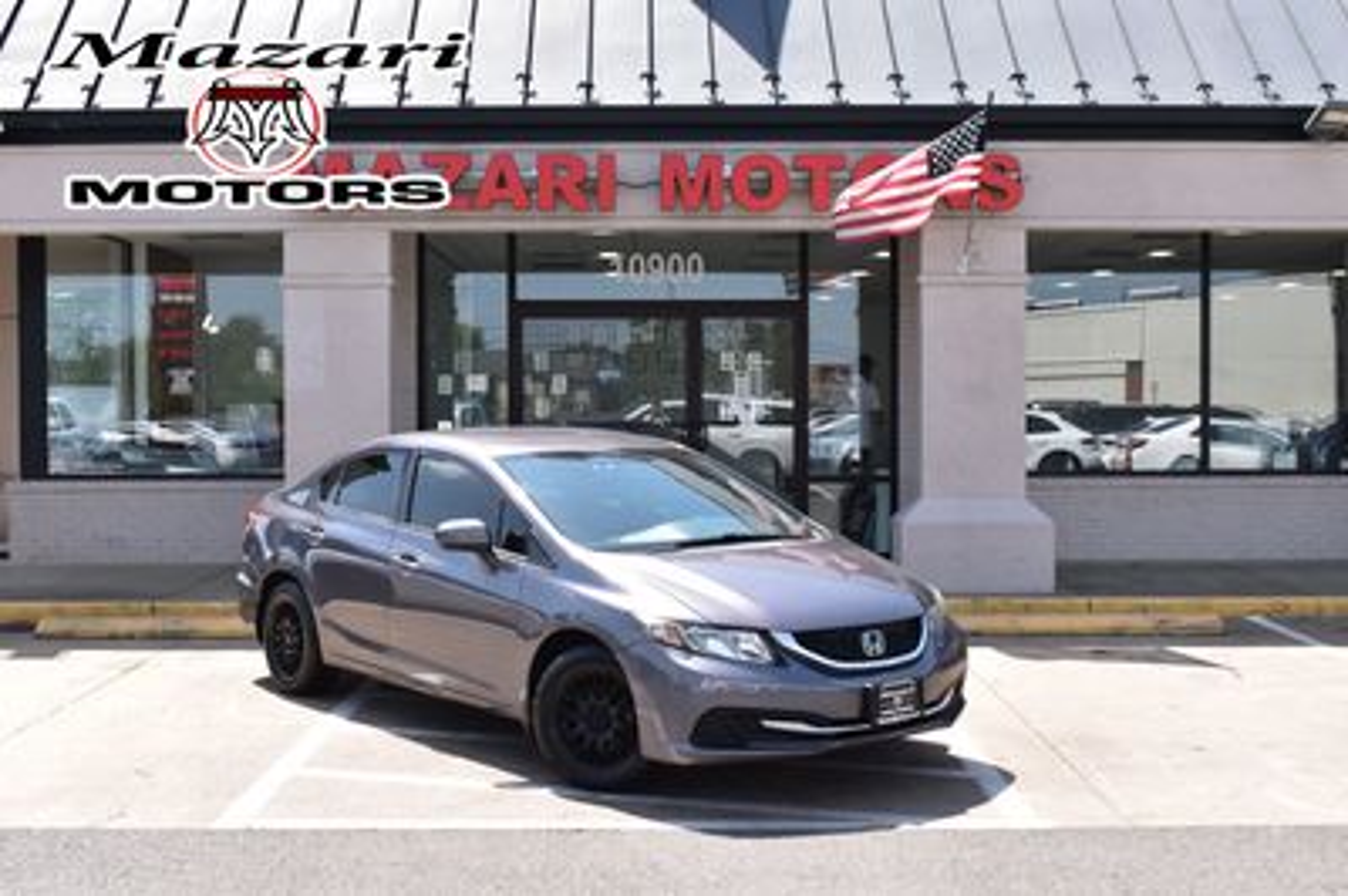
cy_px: 448
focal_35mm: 45
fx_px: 1684
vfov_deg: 29.8
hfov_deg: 43.6
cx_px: 674
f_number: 11
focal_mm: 30
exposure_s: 1/400
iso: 400
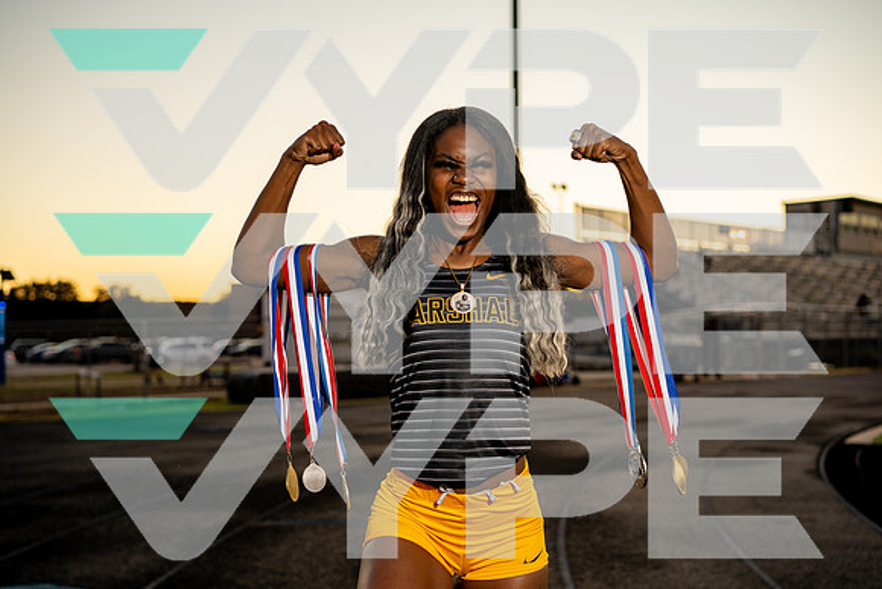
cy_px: 294
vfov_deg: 24.6
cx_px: 441
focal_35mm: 55
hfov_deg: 36.2
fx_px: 1348
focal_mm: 55
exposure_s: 1/200
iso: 200
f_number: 3.5
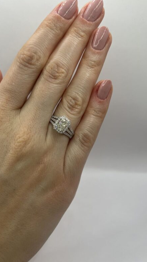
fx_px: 201
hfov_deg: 40.2
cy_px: 128
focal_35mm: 29
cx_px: 66
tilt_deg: -33.7
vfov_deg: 66.0
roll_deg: -1.4
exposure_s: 1/1252
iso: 50
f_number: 1.5
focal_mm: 5.7
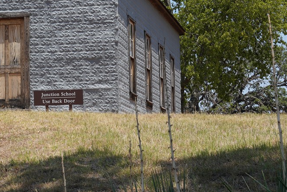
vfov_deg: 11.3
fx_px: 965
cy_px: 63
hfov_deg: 16.4
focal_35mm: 121
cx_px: -35
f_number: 14
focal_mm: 40
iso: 100
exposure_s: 1/100
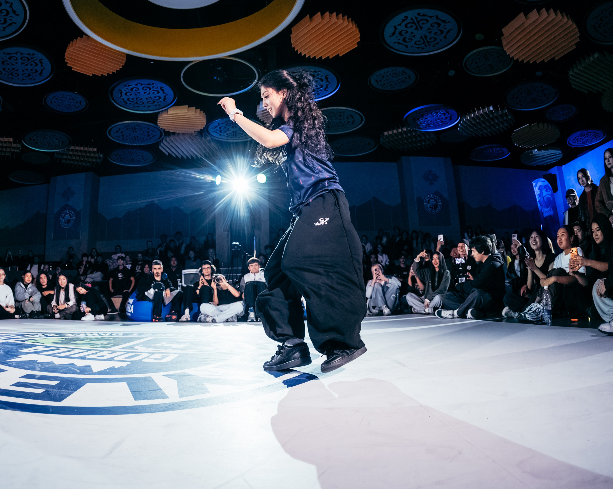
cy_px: 251
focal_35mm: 21
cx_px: 262
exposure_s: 1/800
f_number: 2.8
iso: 3200
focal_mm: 15
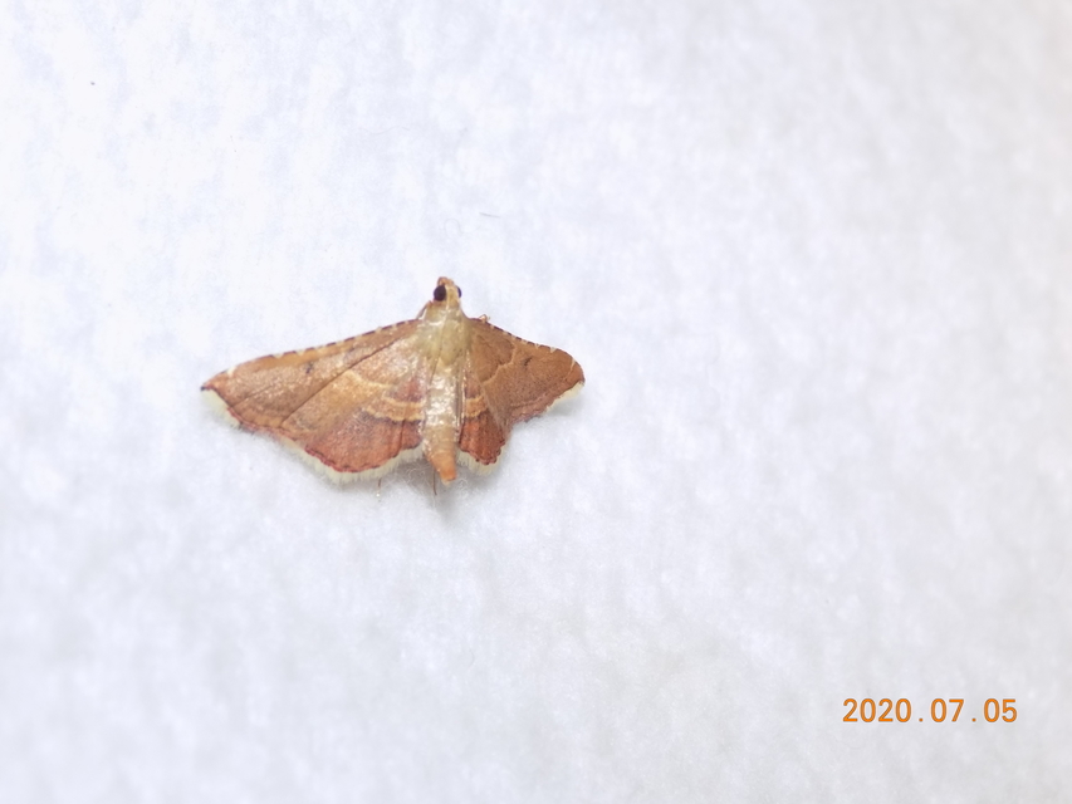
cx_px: 536
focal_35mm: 118
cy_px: 402
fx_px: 3655
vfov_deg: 12.6
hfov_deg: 16.7
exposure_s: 1/30
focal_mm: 20.9
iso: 200
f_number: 4.8
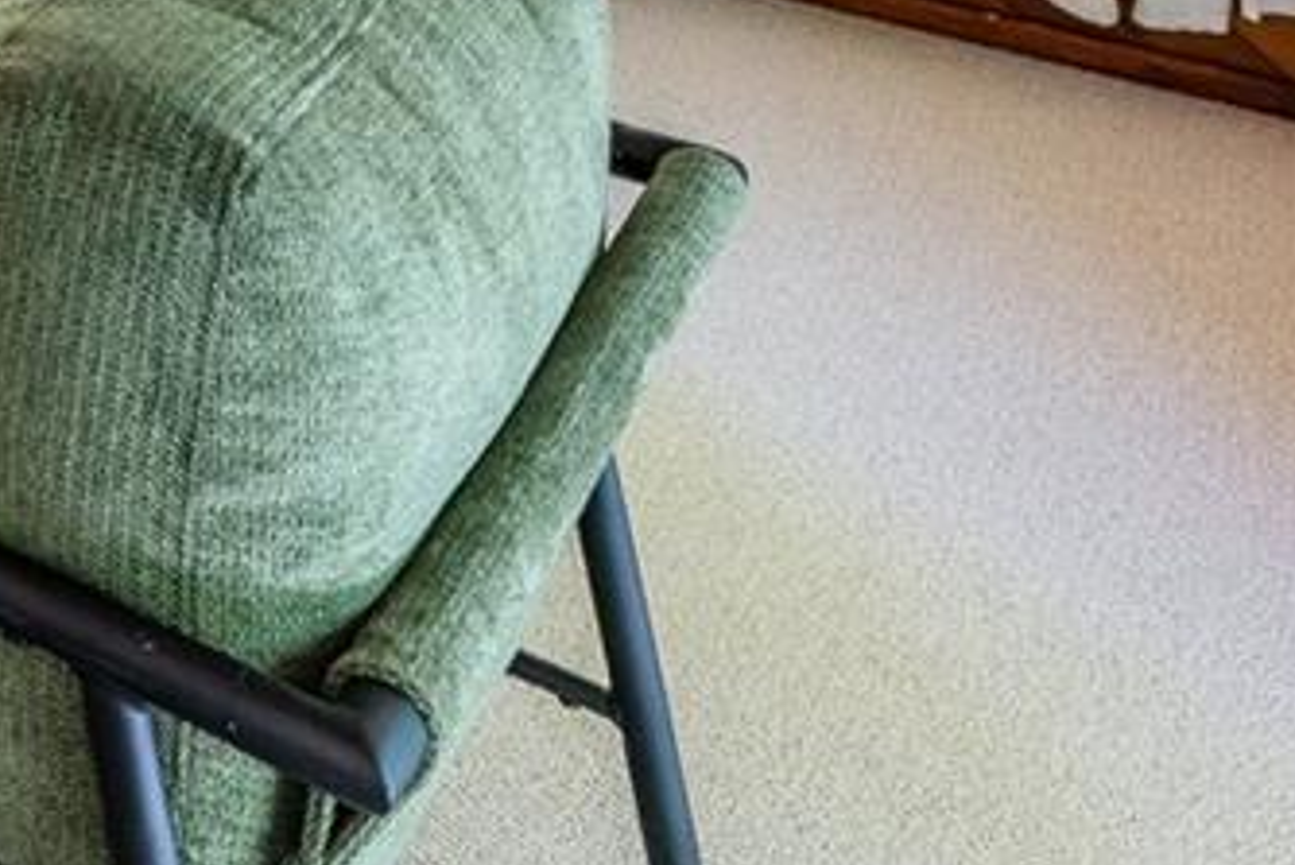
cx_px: -1400
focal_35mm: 69
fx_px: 2497
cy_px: -1028
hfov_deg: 17.9
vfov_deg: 14.8
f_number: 14
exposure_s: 1/6
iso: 200
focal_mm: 14.5
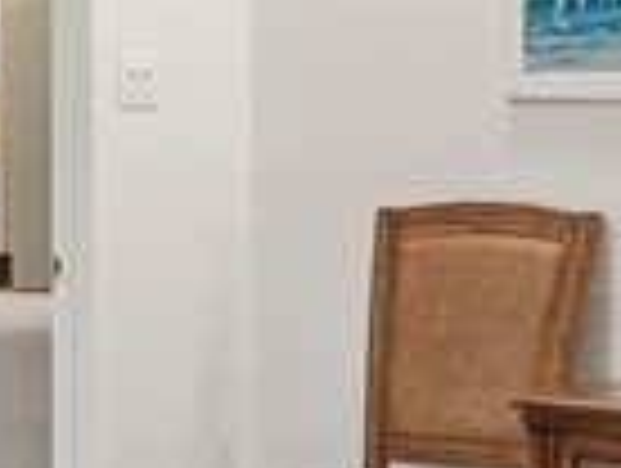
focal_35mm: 136
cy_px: 320
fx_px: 2444
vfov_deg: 10.9
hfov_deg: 13.9
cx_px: -202
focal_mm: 12
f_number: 8
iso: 200
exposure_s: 1/3
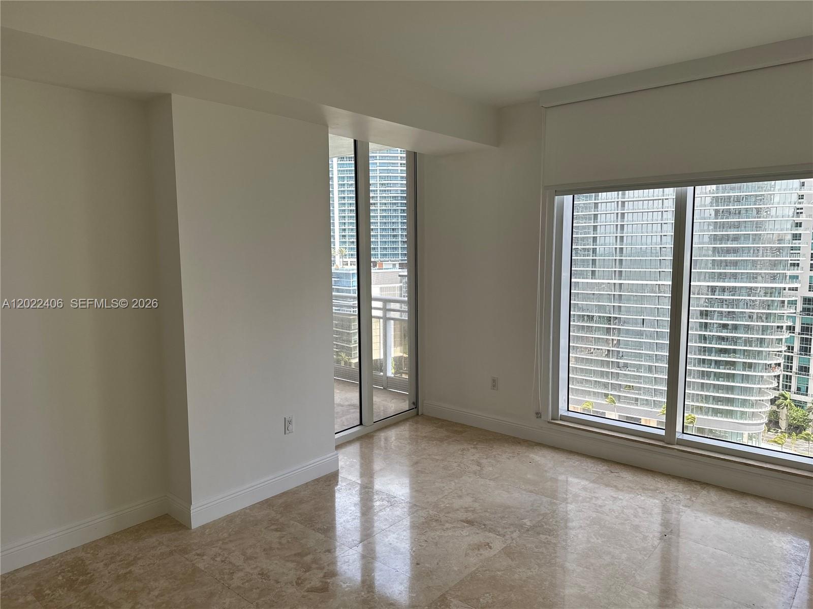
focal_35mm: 24
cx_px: 406
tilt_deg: -5.0
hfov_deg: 71.6
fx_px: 564
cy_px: 304
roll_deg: +0.5
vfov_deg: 56.8
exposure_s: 1/473
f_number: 1.78
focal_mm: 6.86
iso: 80
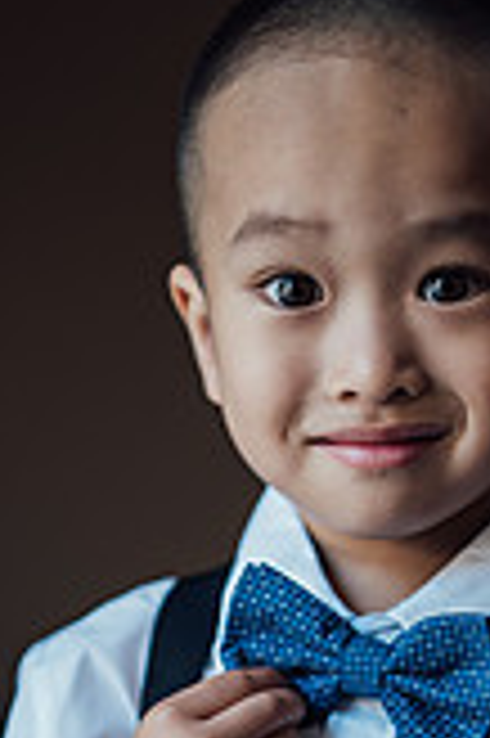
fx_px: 1964
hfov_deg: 14.2
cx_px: 378
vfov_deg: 20.5
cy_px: 760
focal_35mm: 96
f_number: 1.4
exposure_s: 1/250
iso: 125
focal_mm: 35
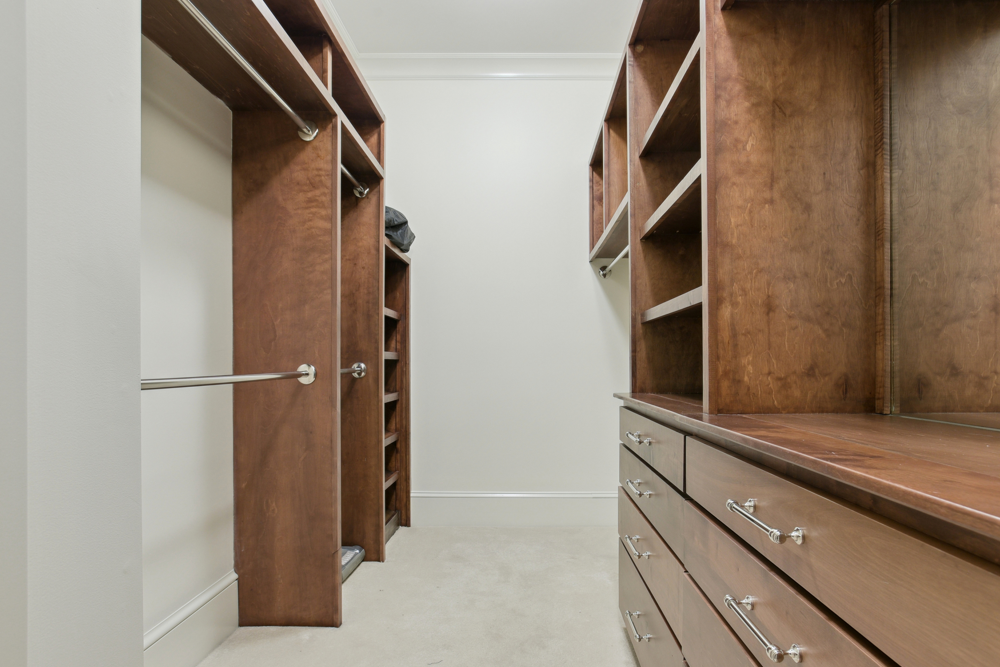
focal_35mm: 20
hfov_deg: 84.0
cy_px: 365
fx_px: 556
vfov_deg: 61.8
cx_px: 513
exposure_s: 1/2
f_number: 11
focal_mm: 17
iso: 400
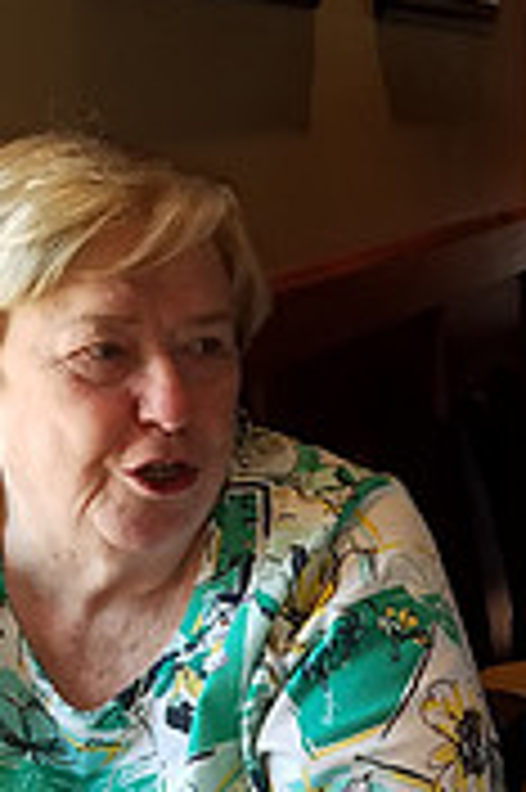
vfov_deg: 22.7
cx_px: 548
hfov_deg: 15.0
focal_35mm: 89
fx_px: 1954
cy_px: 560
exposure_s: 1/60
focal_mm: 4.2
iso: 64
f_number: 1.7
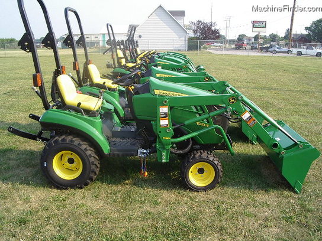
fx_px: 353
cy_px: 120
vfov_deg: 37.7
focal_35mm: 38
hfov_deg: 49.0
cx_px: 161
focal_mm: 5.8
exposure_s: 1/125
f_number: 4.8
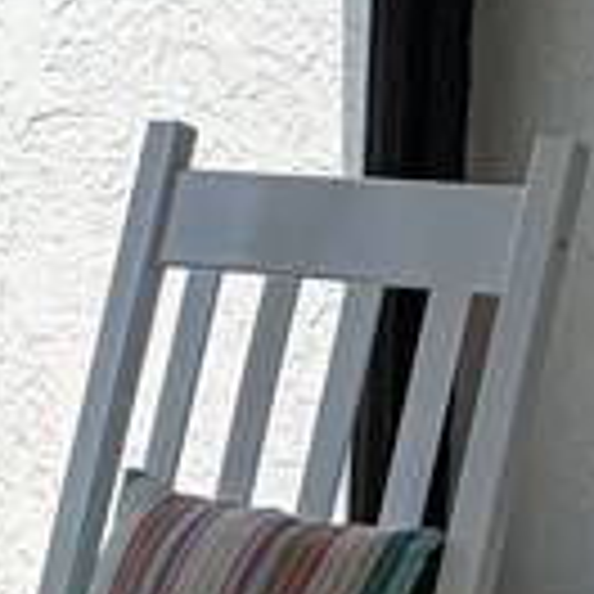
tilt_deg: -12.5
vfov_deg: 9.8
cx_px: -824
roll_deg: +1.5
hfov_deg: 8.9
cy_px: 585
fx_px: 3456
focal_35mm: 178
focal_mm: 5.96
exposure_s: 1/596
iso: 50
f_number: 1.6
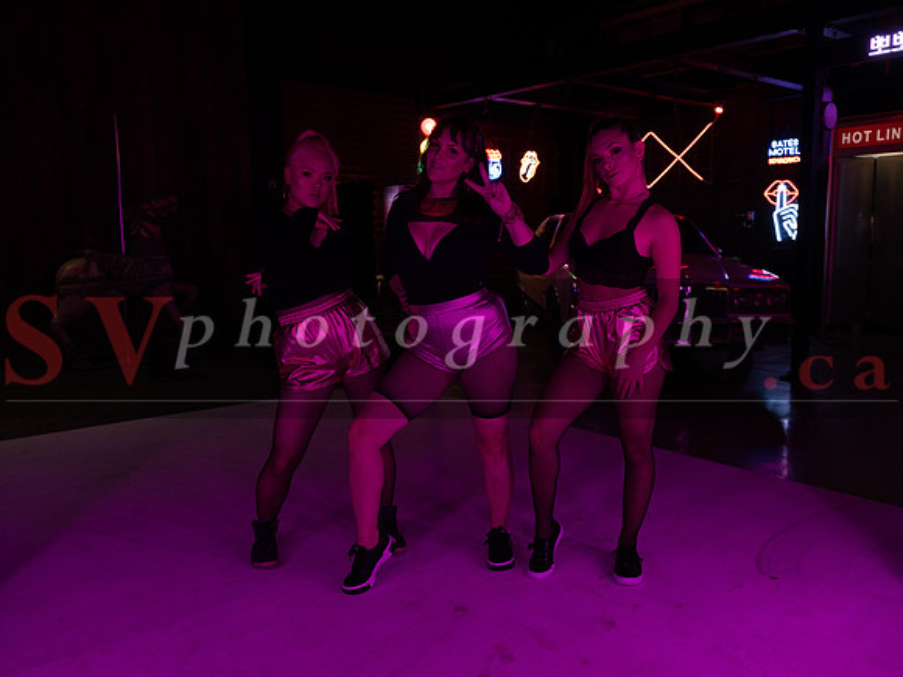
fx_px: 730
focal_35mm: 28
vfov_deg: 49.7
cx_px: 452
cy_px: 338
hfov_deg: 63.4
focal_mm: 35
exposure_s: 1/40
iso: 800
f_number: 5.6
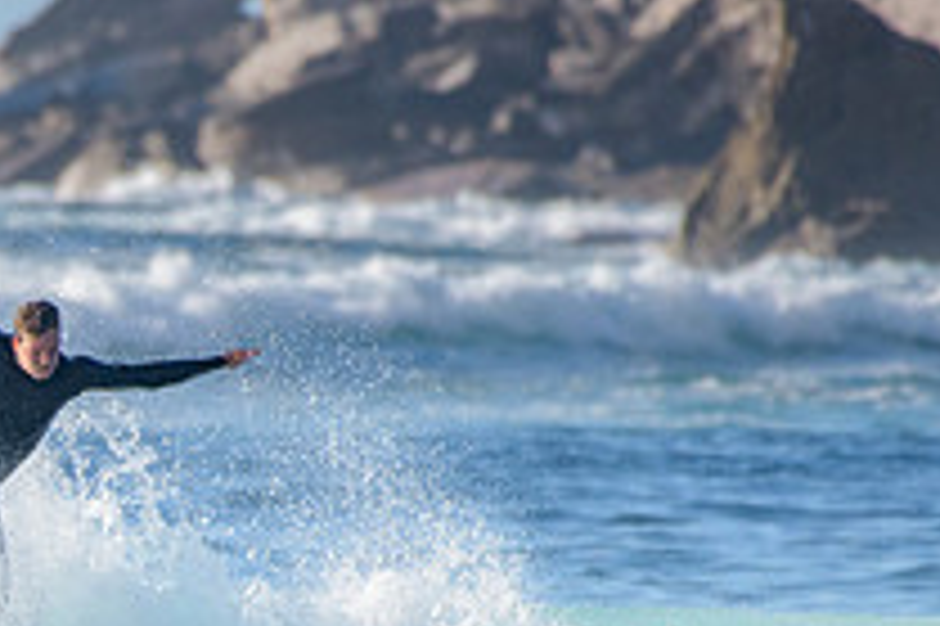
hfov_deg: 1.2
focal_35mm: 1706
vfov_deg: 0.8
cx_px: -189
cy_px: 666
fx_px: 44509
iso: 560
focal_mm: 500
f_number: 5.6
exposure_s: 1/2000
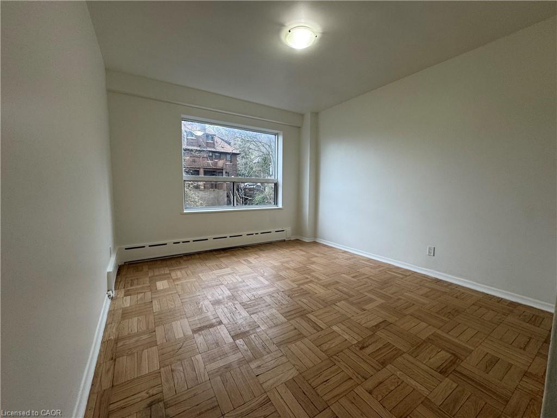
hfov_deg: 102.1
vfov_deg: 85.7
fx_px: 225
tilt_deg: -4.6
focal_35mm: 14
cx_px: 278
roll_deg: -0.3
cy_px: 209
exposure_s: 1/120
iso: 125
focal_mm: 2.22
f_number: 2.2
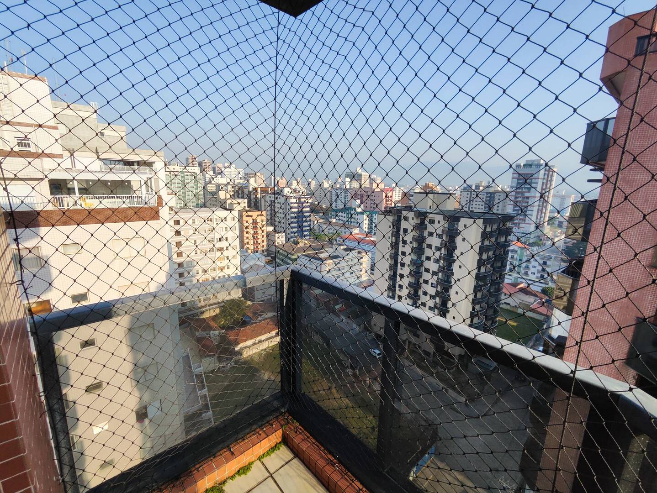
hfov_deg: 94.5
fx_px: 304
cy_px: 246
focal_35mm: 16
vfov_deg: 78.2
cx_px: 328
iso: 50
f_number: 2.2
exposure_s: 1/899
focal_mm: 1.65
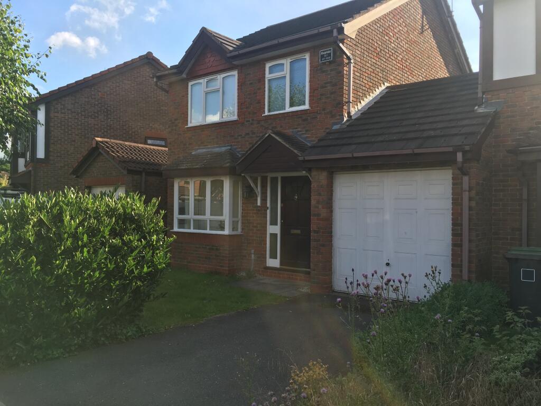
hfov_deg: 61.7
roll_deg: -0.5
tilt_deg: +1.2
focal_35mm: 29
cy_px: 203
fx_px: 453
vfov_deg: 48.2
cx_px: 270
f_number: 2.2
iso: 25
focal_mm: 4.15
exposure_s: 1/663
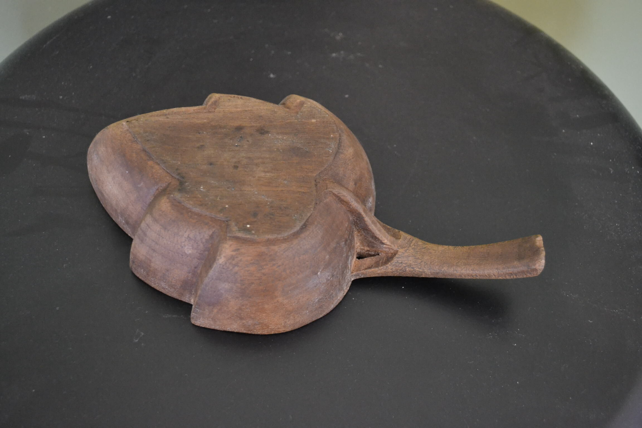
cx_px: 321
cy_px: 214
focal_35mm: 45
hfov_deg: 43.6
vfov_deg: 29.9
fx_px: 802
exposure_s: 1/13
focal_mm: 30
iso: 3200
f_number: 4.5
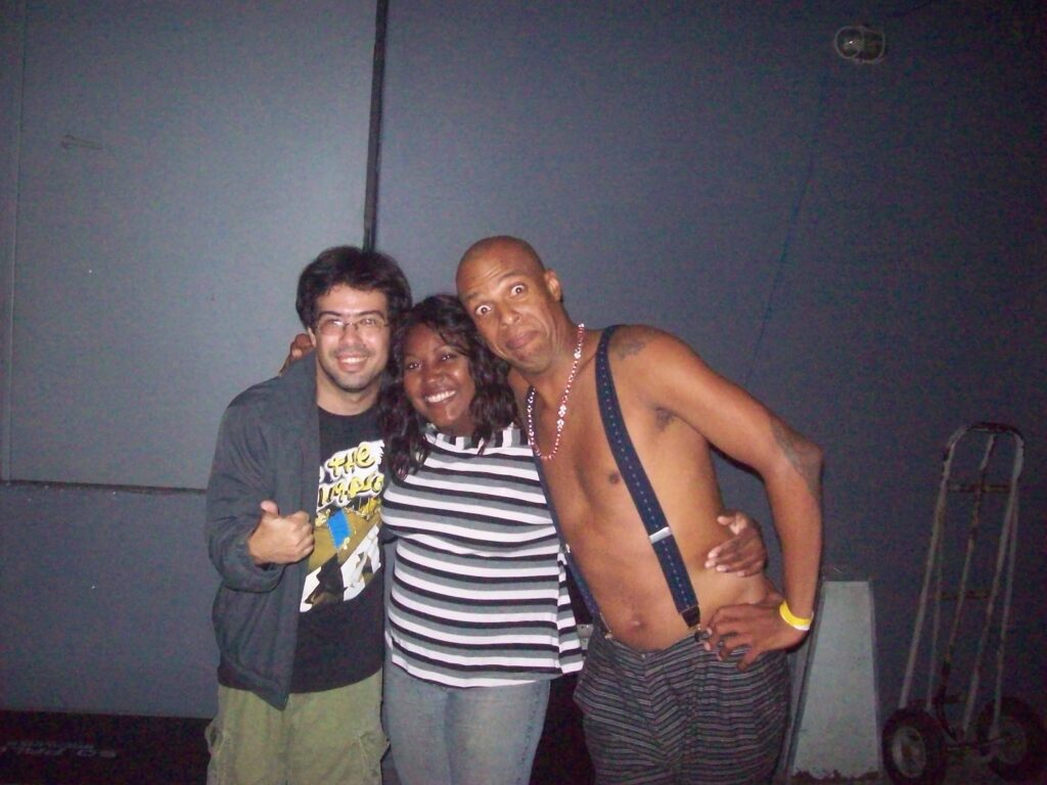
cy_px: 392
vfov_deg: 39.7
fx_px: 1089
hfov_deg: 51.4
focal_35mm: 36
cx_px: 524
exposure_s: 1/64
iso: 800
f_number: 2.7
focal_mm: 6
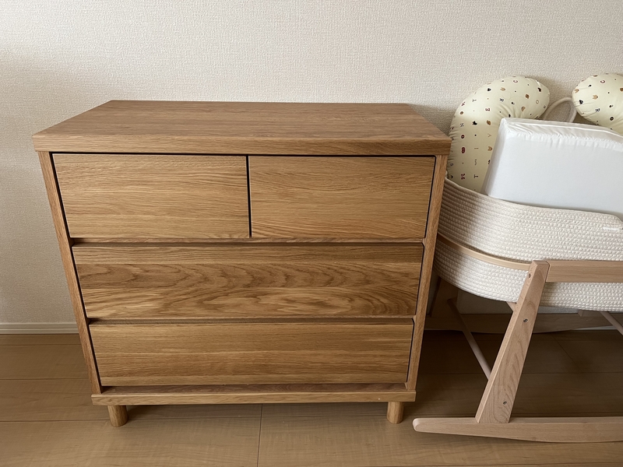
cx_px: 312
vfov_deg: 53.1
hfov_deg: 67.3
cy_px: 234
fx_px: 468
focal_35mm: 26
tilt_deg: -24.5
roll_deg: -0.7
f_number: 1.5
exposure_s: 1/60
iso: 320
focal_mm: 5.7
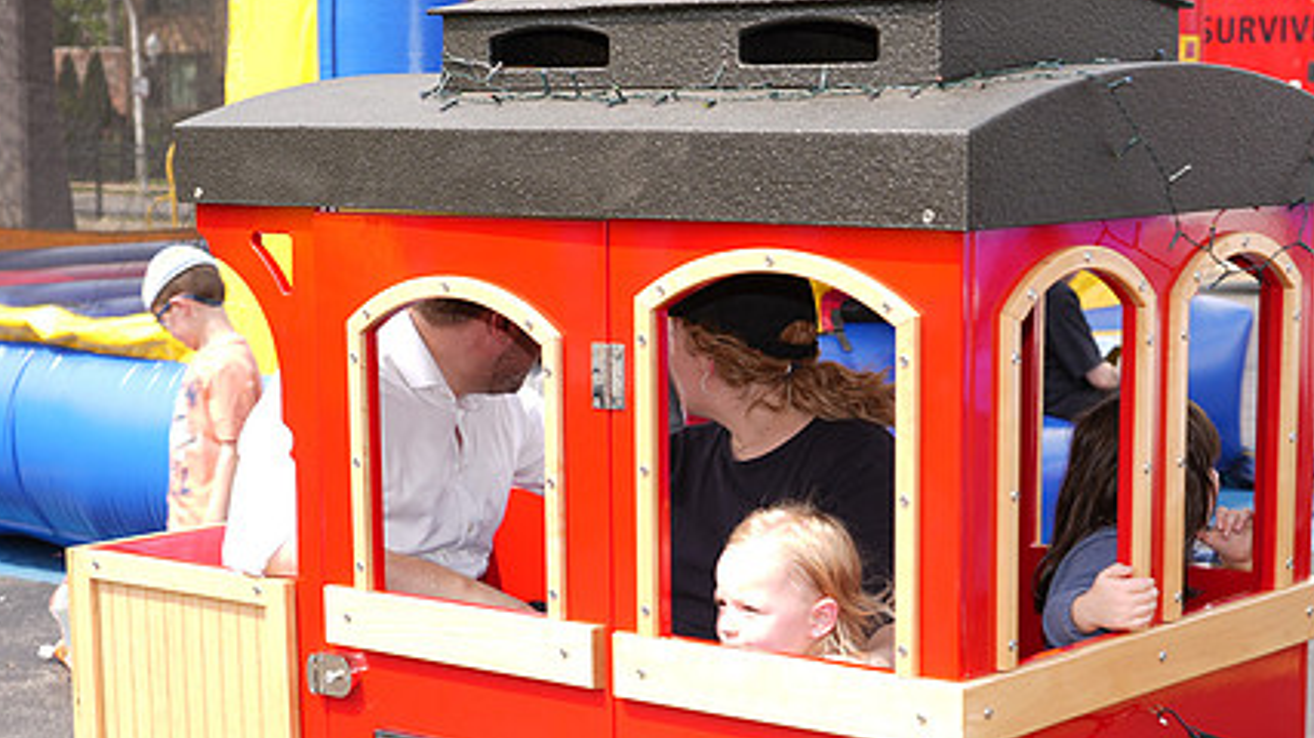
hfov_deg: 28.6
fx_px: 2578
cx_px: 745
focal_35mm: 74
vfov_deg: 16.2
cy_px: 570
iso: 80
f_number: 5.6
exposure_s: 1/125
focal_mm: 52
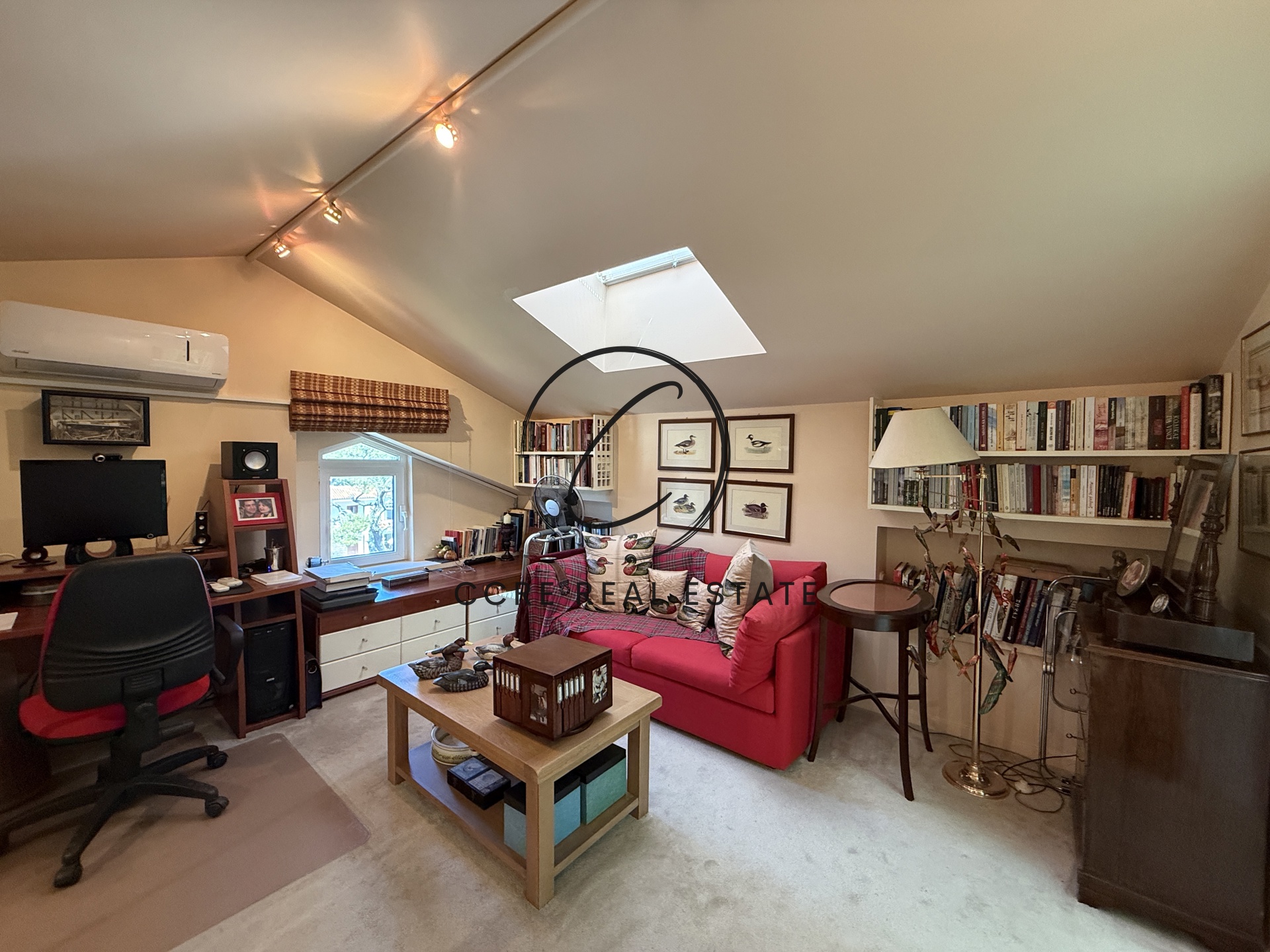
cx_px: 635
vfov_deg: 85.7
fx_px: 514
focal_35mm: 14
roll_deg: -0.8
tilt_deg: -2.0
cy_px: 476
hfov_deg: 102.1
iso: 400
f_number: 2.2
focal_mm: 2.22
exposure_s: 1/50
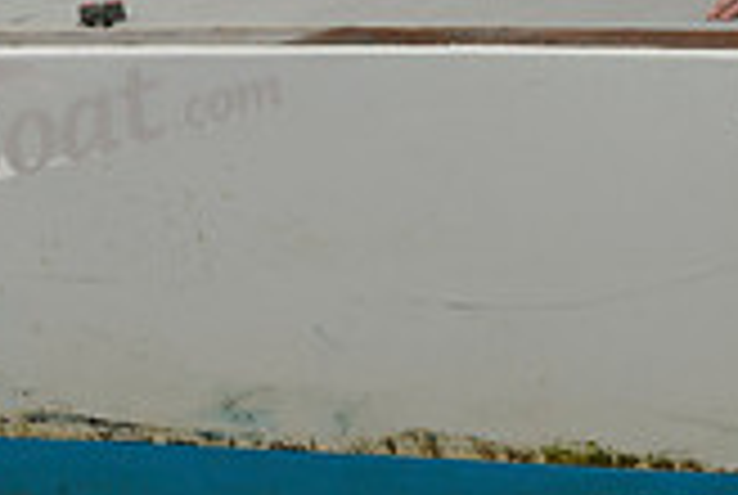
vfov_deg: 1.3
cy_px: -142
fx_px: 21749
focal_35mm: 1059
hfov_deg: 1.9
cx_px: 518
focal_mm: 300
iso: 400
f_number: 7.1
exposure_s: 1/1250
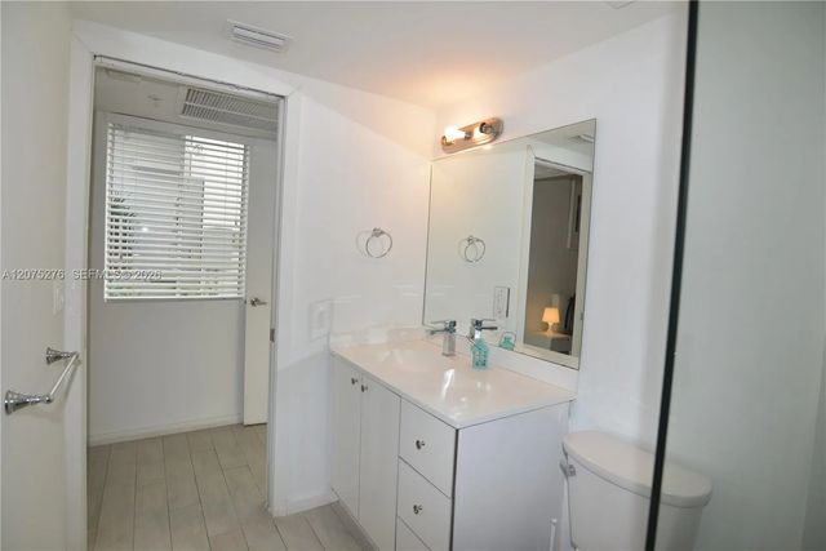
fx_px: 413
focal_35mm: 18
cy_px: 276
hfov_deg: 90.0
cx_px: 413
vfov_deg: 67.4
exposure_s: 1/100
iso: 200
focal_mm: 18
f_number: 5
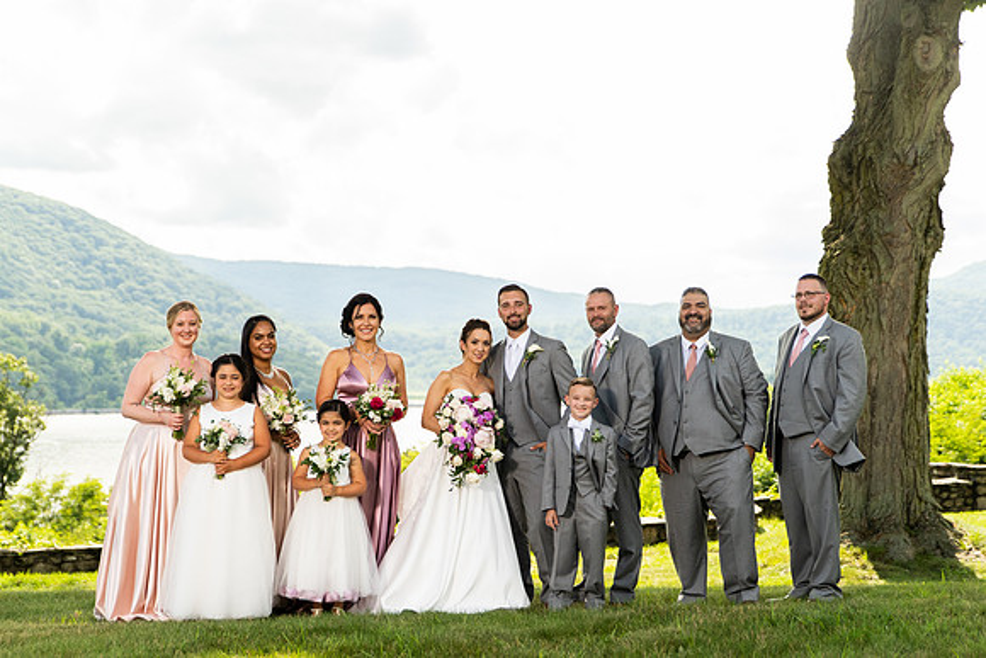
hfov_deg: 32.9
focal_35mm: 61
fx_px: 1668
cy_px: 355
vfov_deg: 22.3
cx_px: 510
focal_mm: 53
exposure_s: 1/4000
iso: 1000
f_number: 2.8
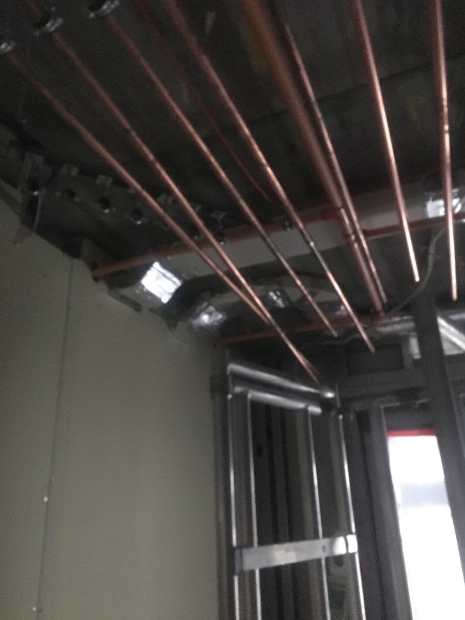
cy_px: 310
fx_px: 519
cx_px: 232
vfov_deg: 61.7
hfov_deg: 48.2
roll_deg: +3.7
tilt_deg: +21.0
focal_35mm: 29
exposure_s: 1/17
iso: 1000
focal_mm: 4.15
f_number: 2.2
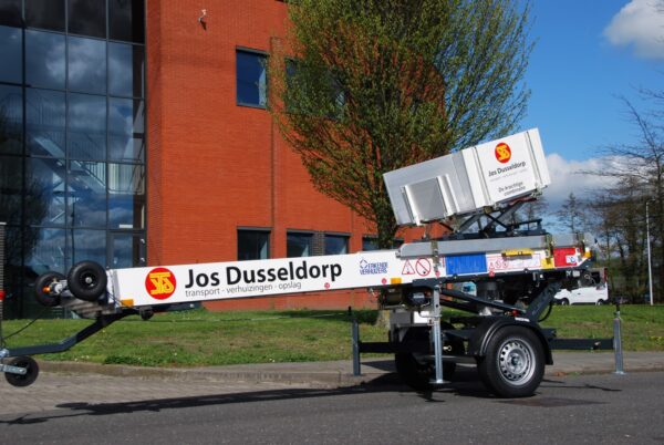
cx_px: 332
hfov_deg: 36.8
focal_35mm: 54
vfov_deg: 25.1
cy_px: 222
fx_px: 997
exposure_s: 1/320
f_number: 9
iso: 100
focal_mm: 36
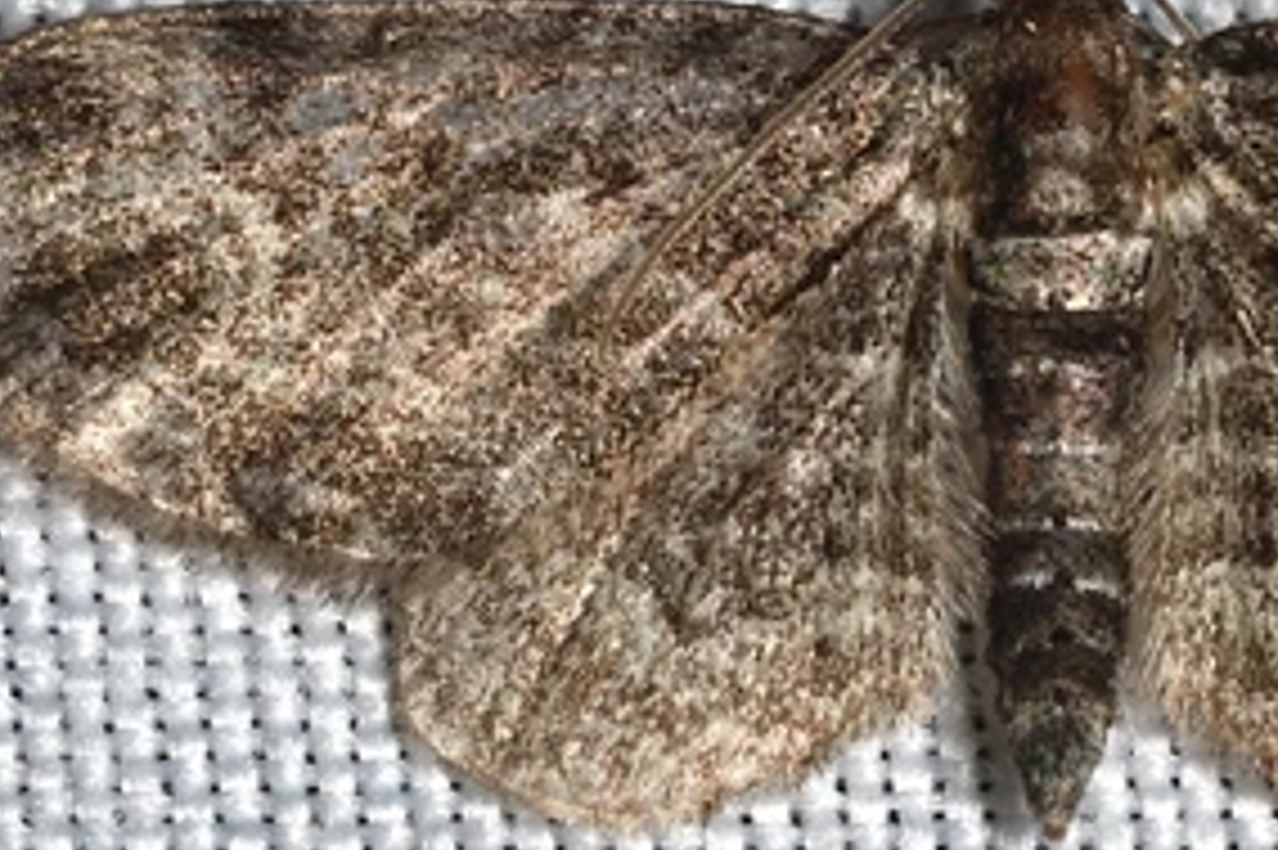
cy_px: 351
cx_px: 1062
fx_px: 17987
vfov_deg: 2.7
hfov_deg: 4.1
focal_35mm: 507
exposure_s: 1/250
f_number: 10
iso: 100
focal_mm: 150
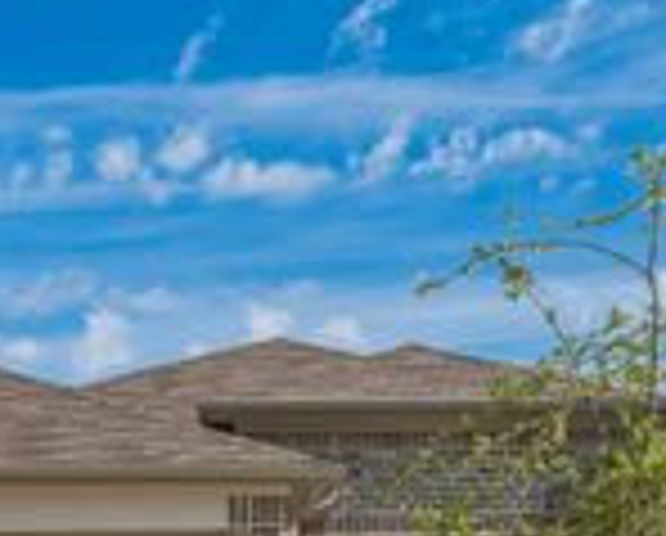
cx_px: 225
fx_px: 1501
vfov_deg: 18.7
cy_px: 714
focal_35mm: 76
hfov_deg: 24.9
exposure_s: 1/320
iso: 100
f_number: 9
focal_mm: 24
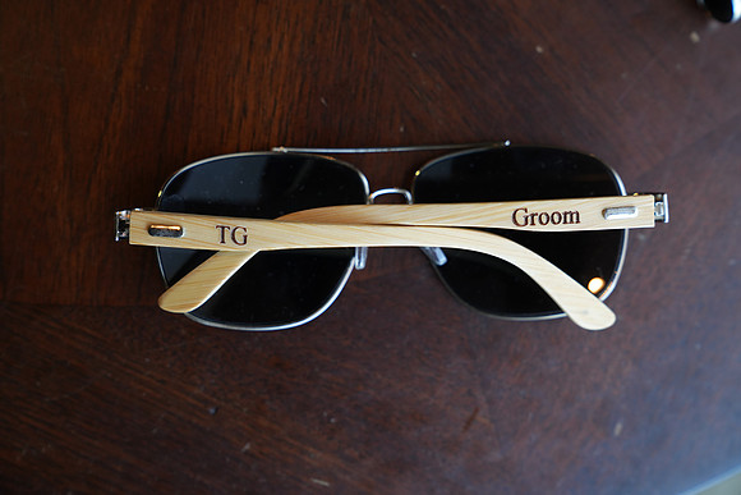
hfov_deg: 34.5
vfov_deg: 23.4
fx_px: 1194
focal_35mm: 58
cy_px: 248
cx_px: 370
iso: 800
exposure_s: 1/200
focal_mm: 58
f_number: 4
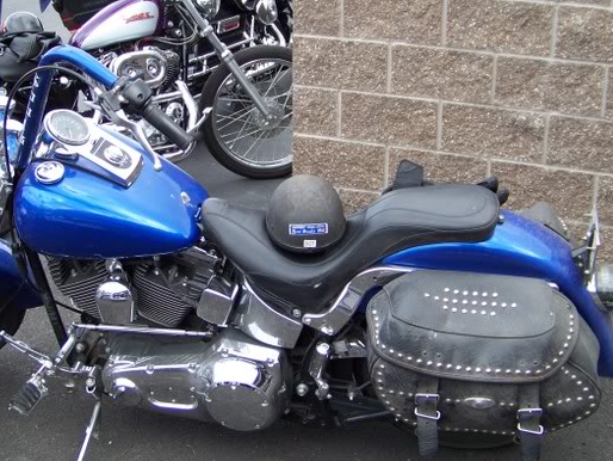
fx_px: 992
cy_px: 185
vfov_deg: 26.1
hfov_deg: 34.3
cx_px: 265
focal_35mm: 56
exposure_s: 1/250
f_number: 2.8
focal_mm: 5.85
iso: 65
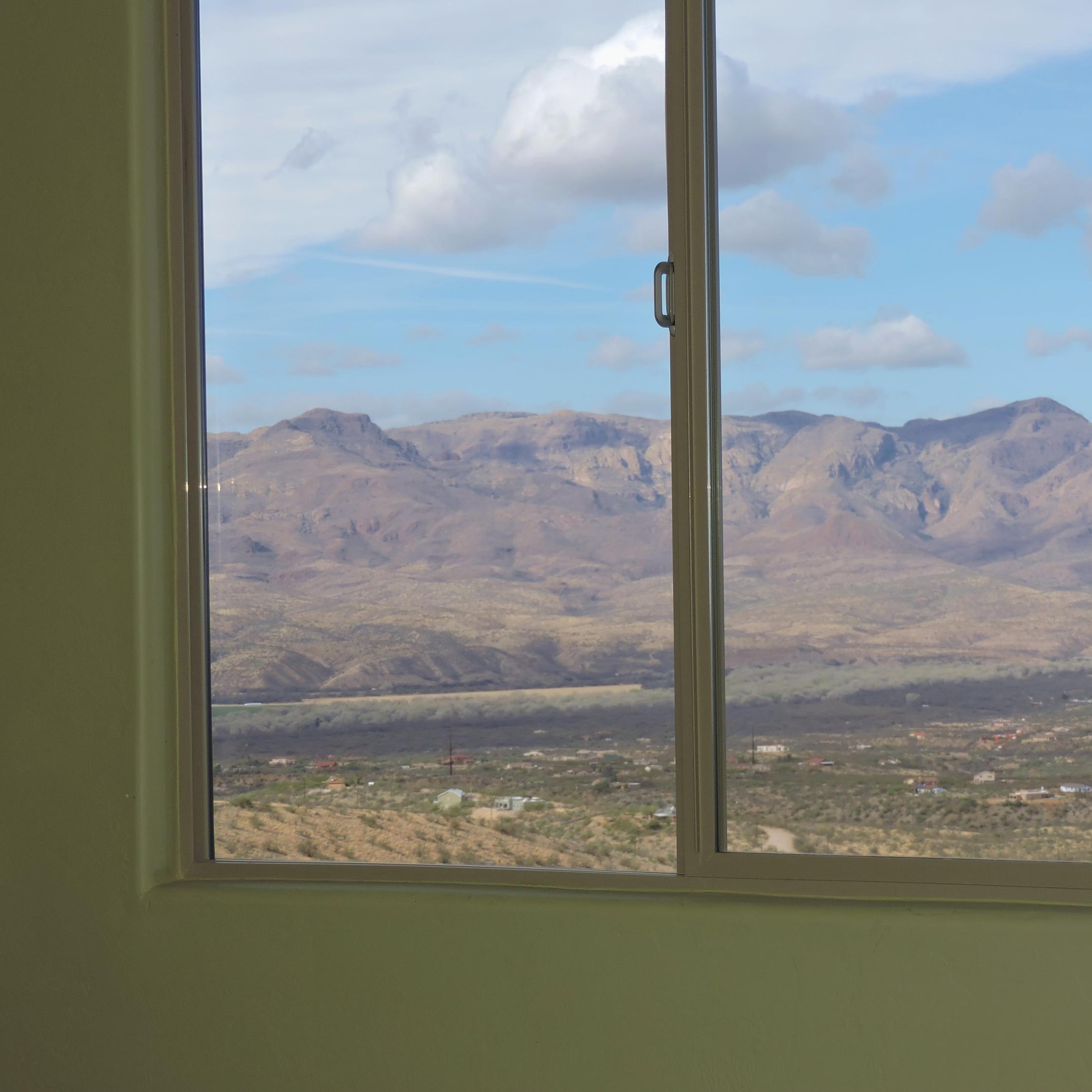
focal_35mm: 101
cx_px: 678
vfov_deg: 17.2
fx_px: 3605
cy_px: 545
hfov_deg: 17.2
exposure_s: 1/640
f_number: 4
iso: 110
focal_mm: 15.2
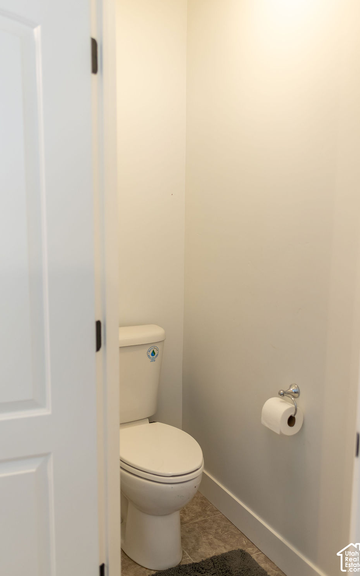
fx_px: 581
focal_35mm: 37
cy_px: 282
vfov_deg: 52.7
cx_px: 173
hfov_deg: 34.4
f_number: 2.5
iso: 640
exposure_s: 1/200
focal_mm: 35
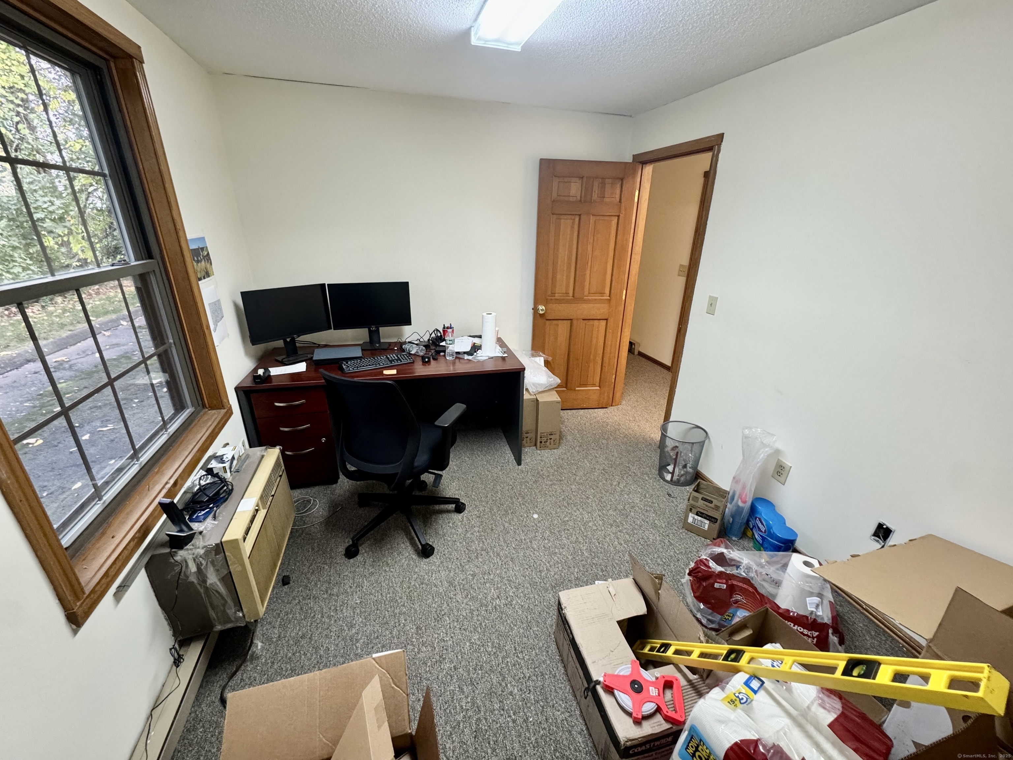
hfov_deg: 102.1
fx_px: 410
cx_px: 506
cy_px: 380
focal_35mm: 14
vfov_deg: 85.7
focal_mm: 2.22
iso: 250
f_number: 2.2
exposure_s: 1/60
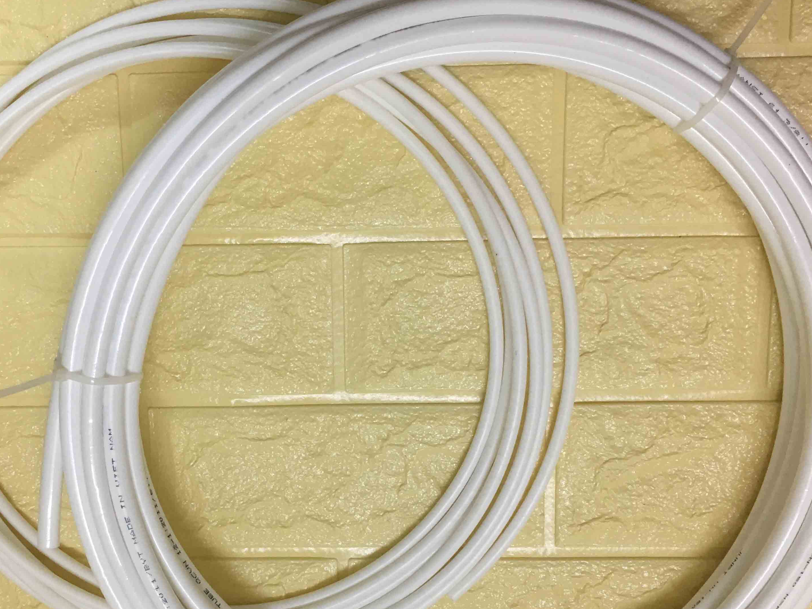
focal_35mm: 41
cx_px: 336
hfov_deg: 45.6
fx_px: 962
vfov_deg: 35.0
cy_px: 378
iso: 100
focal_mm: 4.15
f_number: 2.2
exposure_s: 1/33
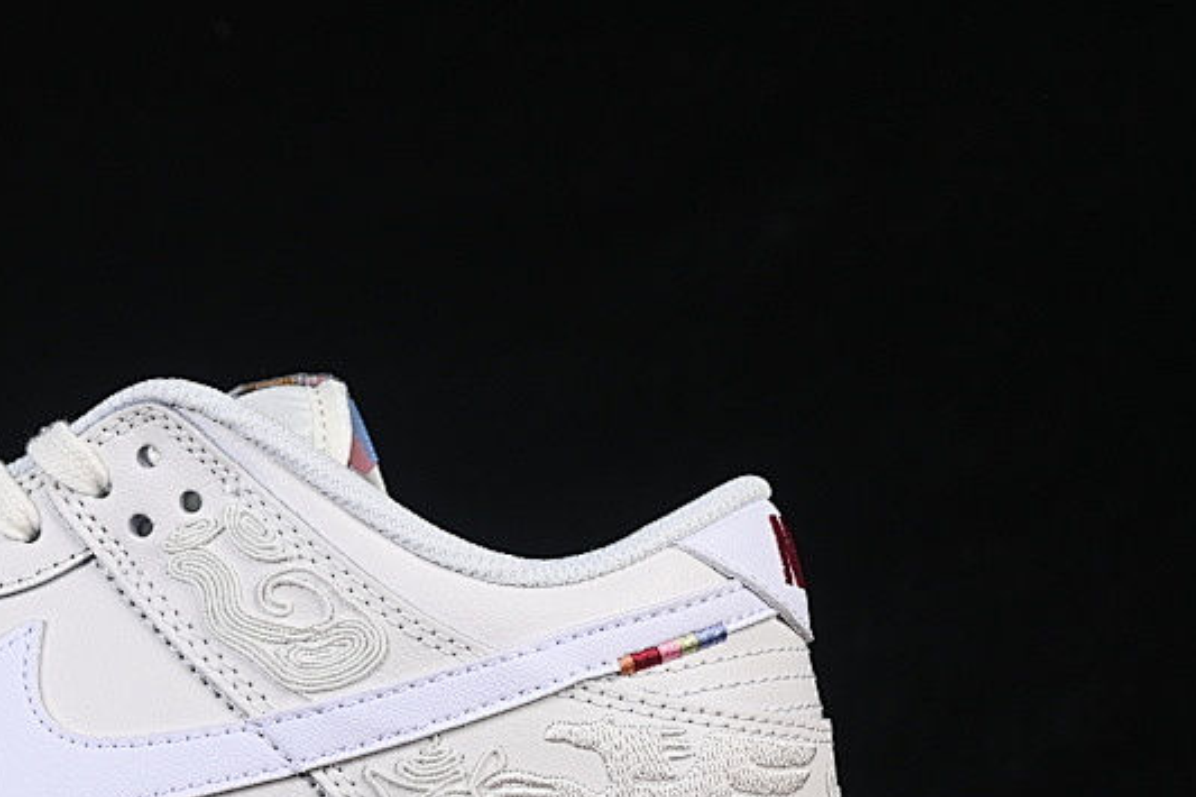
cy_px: 555
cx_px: 52
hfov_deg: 13.4
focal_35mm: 152
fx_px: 5048
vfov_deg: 9.0
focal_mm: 50
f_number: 8
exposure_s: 1/80
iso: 160
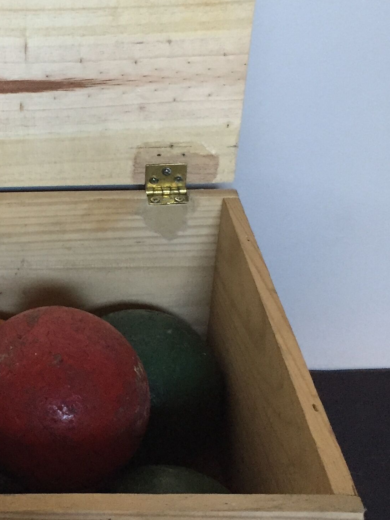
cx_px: -40
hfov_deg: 21.4
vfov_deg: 29.8
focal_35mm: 65
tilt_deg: -32.8
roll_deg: +4.0
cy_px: 231
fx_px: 976
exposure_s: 1/33
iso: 250
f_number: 2.2
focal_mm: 4.15
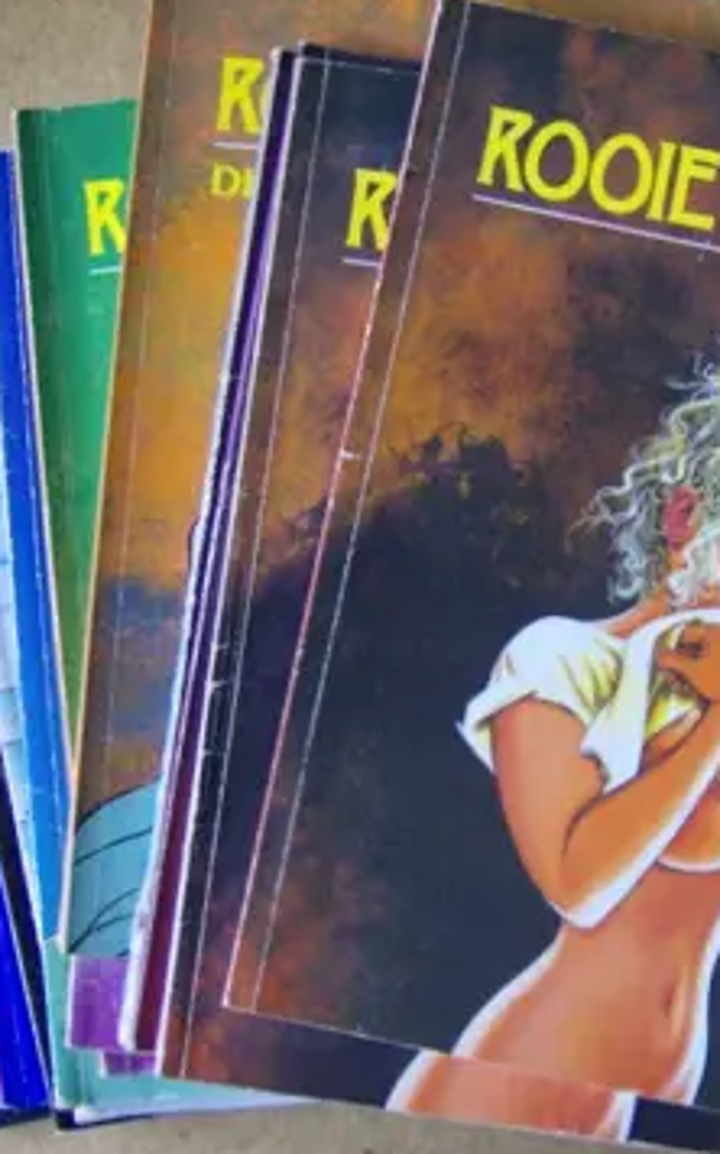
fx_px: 1604
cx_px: 465
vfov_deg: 39.6
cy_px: 577
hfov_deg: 25.2
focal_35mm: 51
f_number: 2.8
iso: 200
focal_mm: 6
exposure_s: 1/13.9
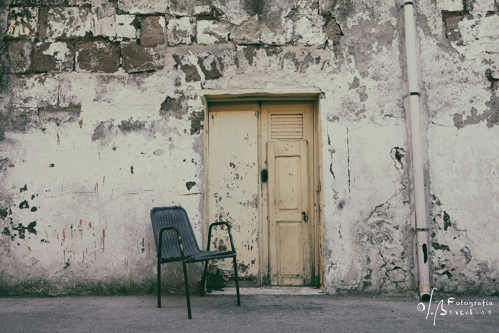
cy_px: 166
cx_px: 250
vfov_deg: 40.0
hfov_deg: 57.2
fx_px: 457
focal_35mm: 33
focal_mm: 22.3
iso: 320
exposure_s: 1/180
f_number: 4
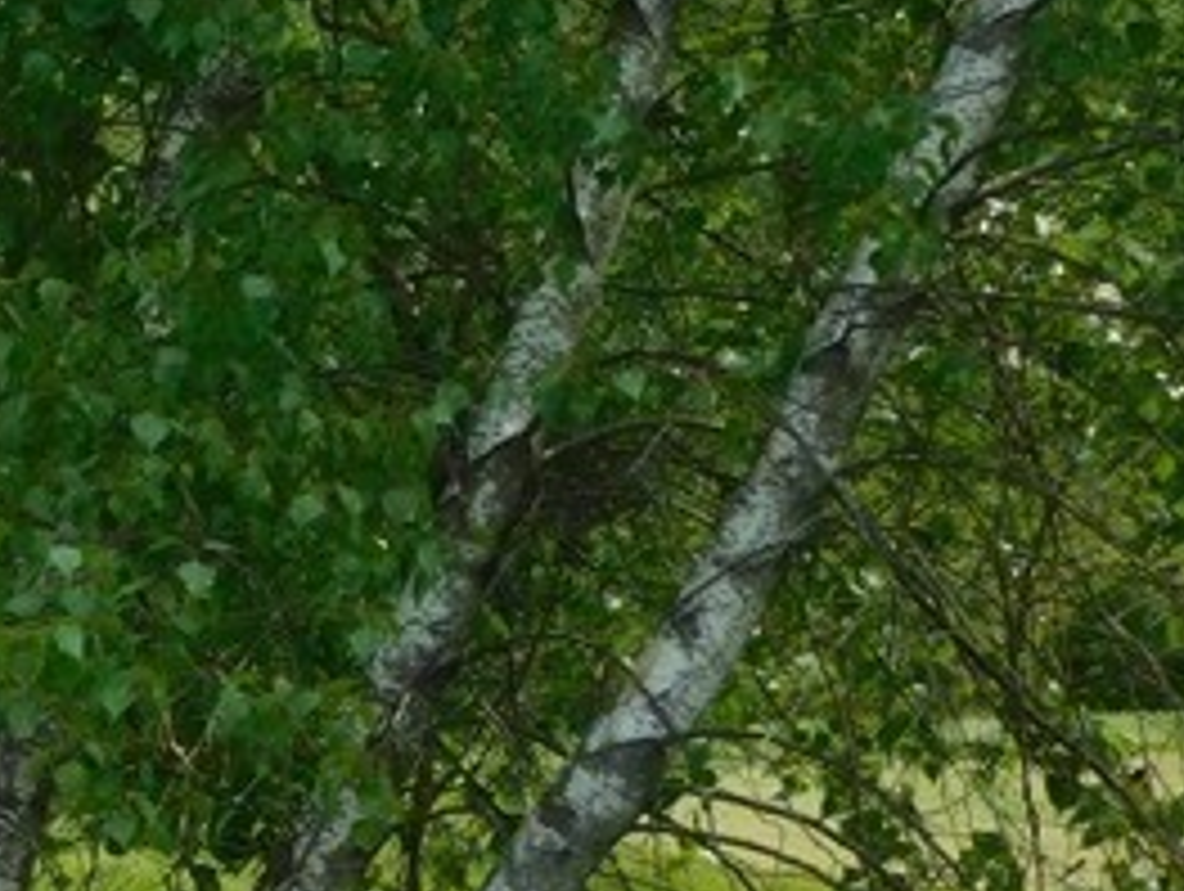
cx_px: -680
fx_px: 9453
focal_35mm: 276
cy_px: 850
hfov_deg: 7.0
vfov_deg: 5.4
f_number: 4.3
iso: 125
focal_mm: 12.6
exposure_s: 1/640
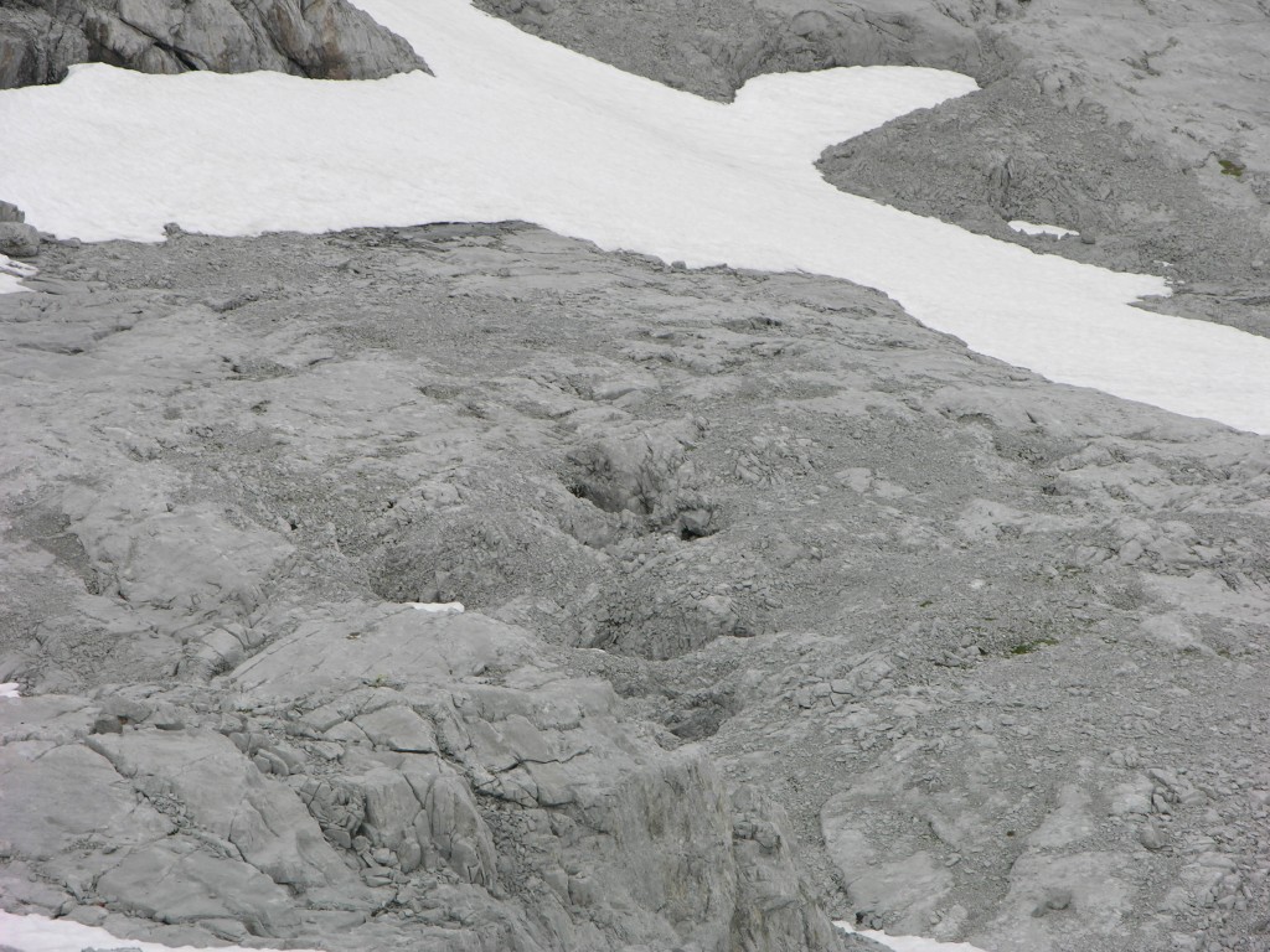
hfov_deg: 9.4
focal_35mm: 210
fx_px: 7705
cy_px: 476
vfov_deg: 7.1
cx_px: 635
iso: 50
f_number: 5.7
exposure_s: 1/279
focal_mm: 52.4
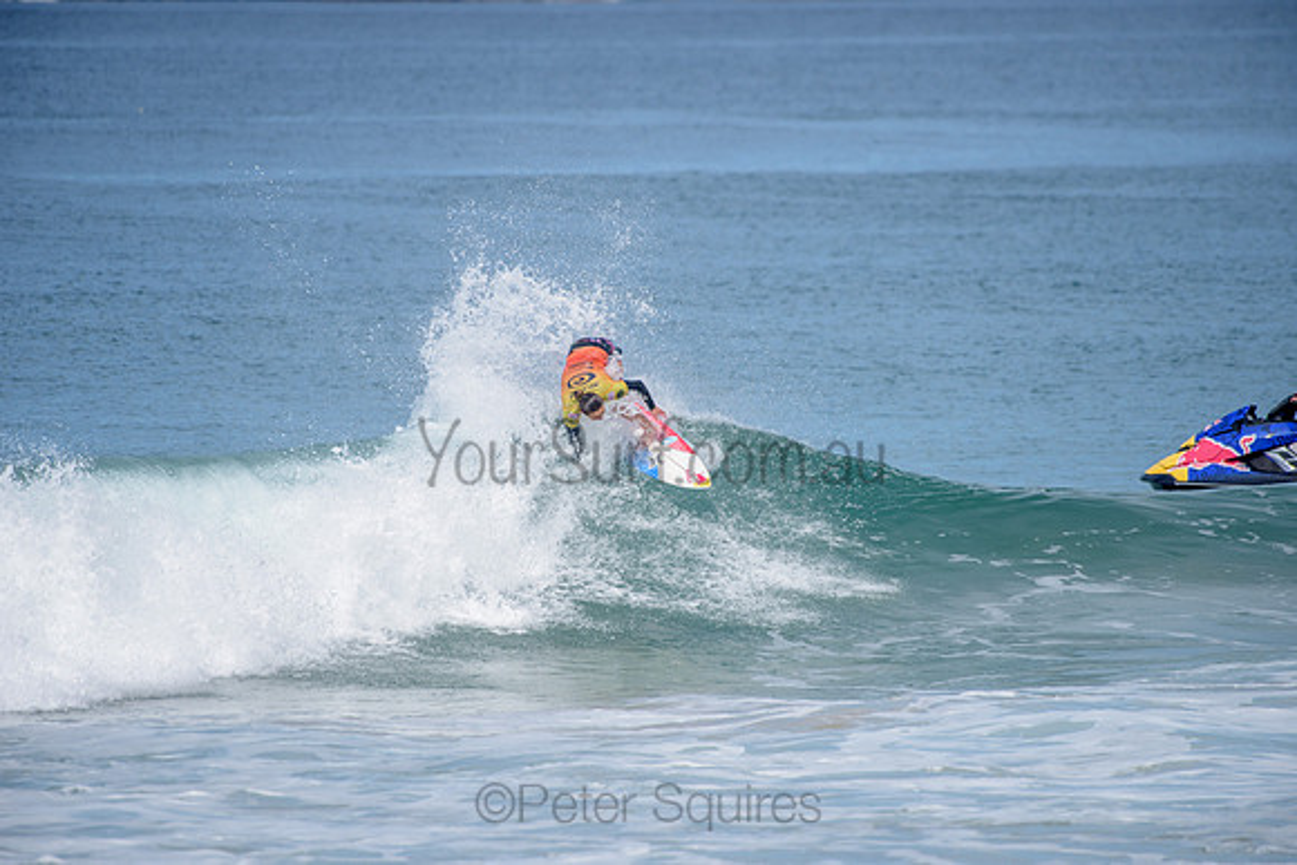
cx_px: 648
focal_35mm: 500
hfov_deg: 4.1
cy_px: 432
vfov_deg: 2.8
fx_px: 18017
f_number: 6.3
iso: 250
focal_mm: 500
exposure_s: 1/2500
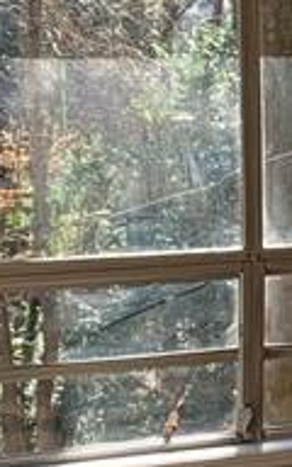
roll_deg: -1.1
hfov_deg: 8.8
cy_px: 265
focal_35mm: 147
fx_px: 1872
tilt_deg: -6.6
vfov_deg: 14.2
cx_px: 360
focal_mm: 4.25
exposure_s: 1/151
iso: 25
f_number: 1.8
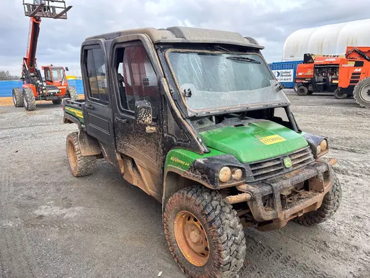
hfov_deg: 67.3
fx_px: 278
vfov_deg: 53.1
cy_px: 139
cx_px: 185
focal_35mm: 26
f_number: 1.6
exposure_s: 1/444
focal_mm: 5.96
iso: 50
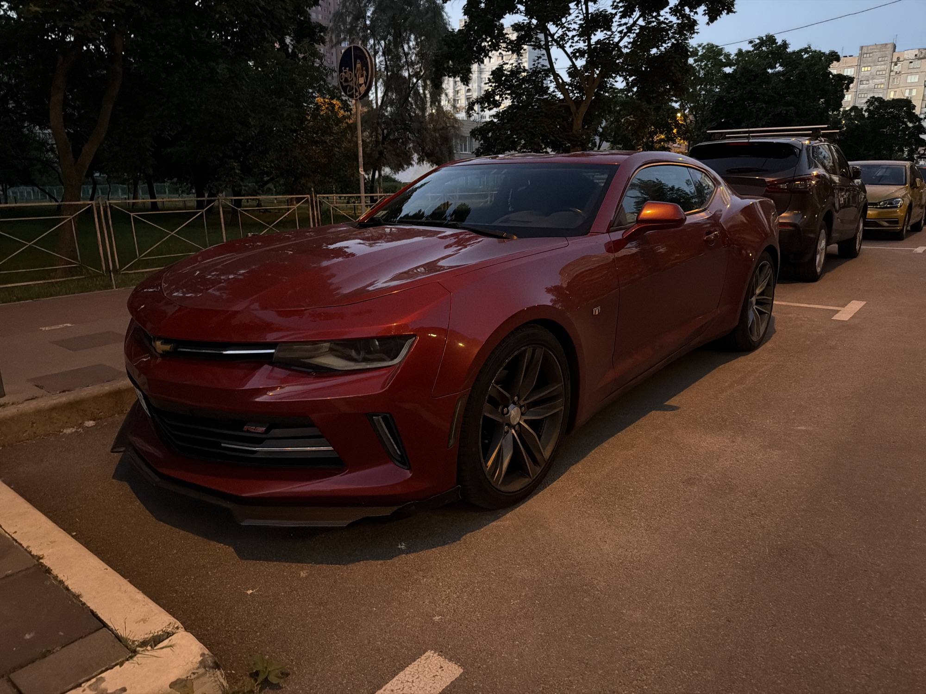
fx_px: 642
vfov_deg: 56.8
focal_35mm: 24
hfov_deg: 71.6
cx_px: 463
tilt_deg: -13.9
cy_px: 347
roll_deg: +0.6
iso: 1600
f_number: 1.78
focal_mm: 6.76
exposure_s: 1/25
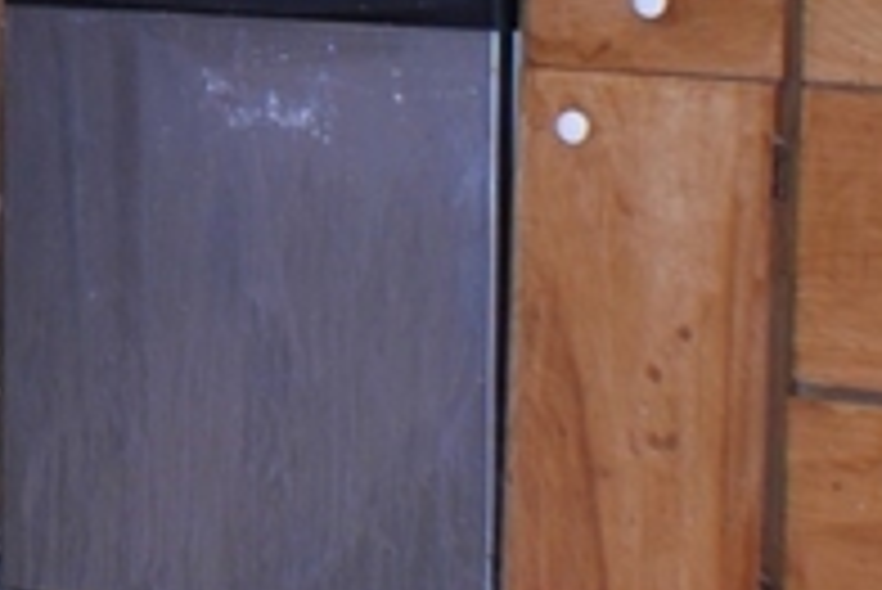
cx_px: -256
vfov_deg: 6.7
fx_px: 5002
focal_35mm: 204
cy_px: -216
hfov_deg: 9.9
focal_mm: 26
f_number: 4.2
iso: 100
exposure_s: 1/60
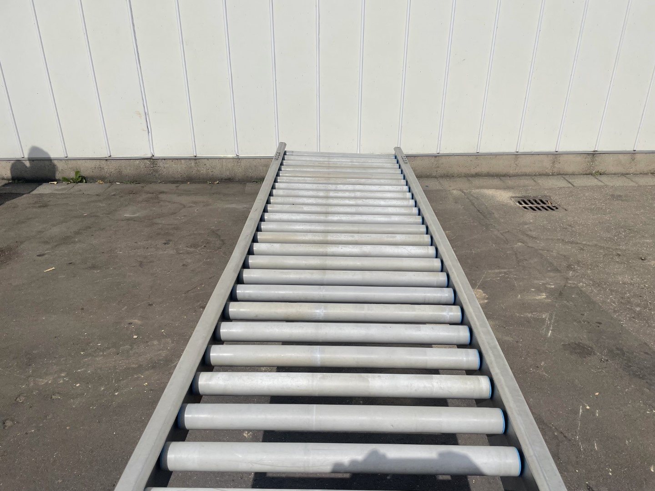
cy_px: 246
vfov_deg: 53.1
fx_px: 492
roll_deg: -0.2
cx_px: 328
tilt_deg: -26.5
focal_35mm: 26
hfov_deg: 67.3
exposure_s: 1/10753
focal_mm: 4.2
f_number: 1.6
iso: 32
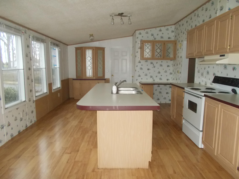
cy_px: 90
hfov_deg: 67.3
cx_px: 120
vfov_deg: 53.1
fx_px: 180
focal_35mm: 26
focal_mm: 4.6
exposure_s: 1/25
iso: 500
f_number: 3.2
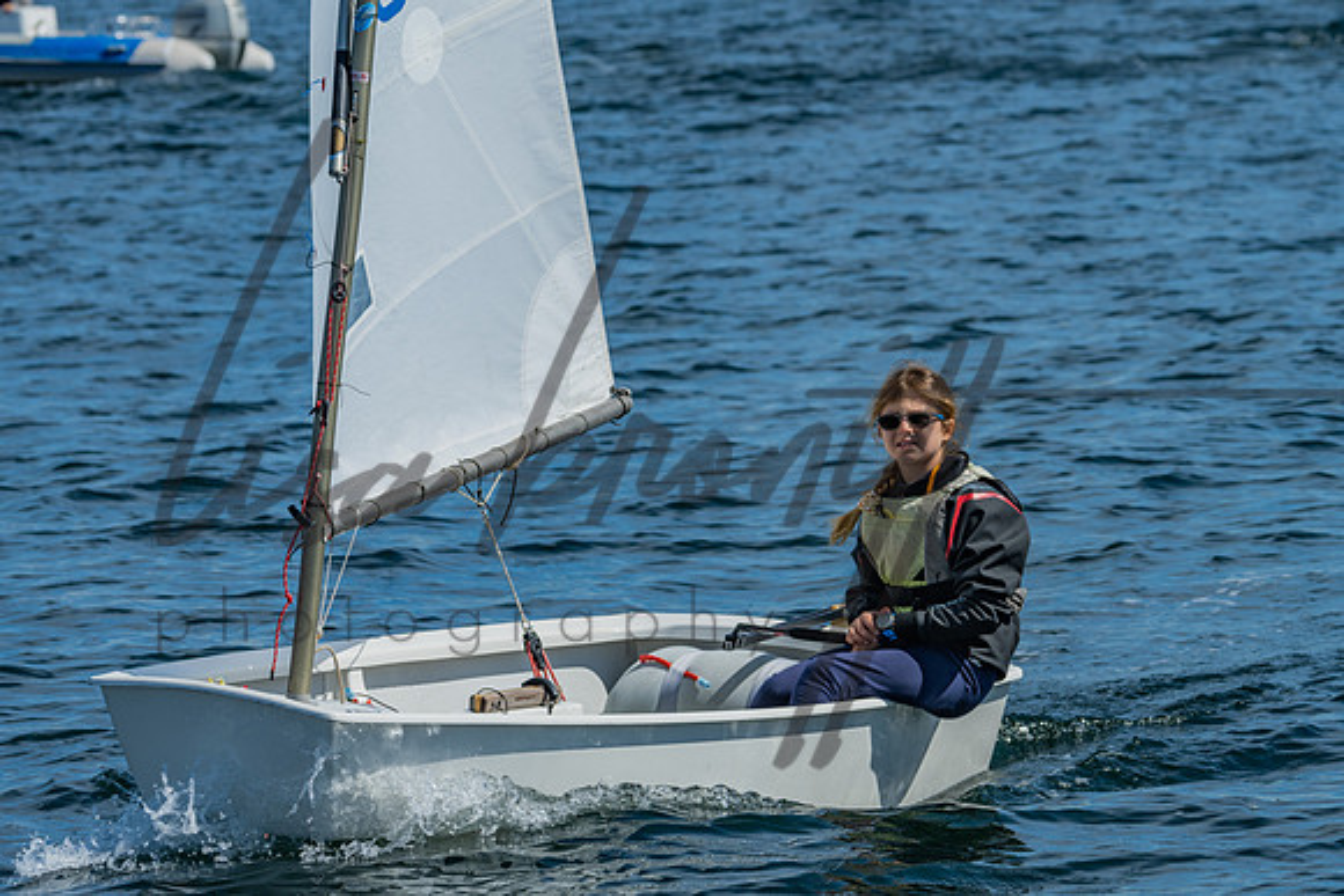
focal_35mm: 225
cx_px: 817
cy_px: 445
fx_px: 8397
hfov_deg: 9.1
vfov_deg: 6.1
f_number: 8
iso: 100
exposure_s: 1/640
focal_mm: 185
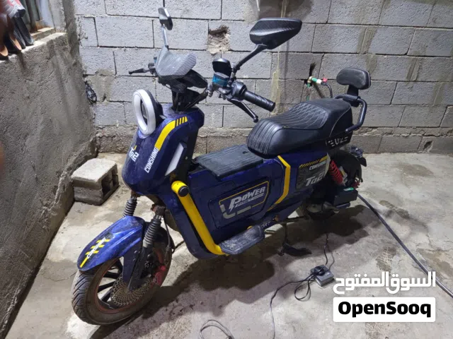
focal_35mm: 24
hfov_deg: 71.6
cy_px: 170
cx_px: 226
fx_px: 314
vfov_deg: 56.8
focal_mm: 5.24
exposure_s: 1/30
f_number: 1.7
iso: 1155
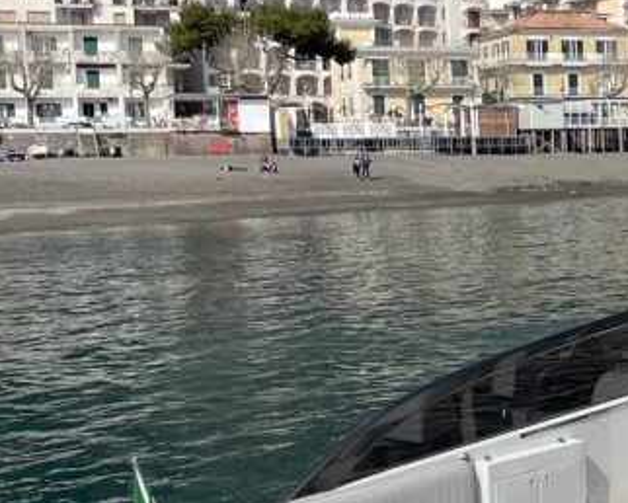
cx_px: 638
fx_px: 1172
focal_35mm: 63
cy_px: 355
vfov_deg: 24.1
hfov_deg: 28.1
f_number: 1.6
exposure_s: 1/5556
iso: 32
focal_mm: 4.2
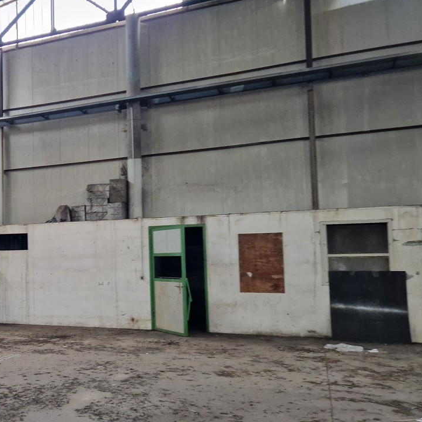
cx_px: 85
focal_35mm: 36
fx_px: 497
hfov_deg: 43.9
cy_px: 231
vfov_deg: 46.0
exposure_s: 1/100
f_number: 1.8
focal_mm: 5.4
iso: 200
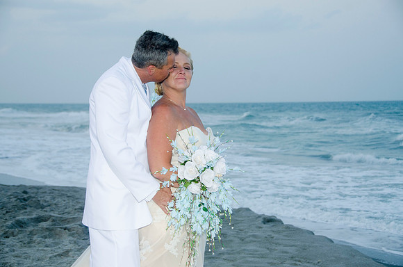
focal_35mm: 72
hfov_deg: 28.1
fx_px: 804
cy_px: 134
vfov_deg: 18.8
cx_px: 202
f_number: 5.6
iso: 200
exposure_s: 1/80
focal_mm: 48
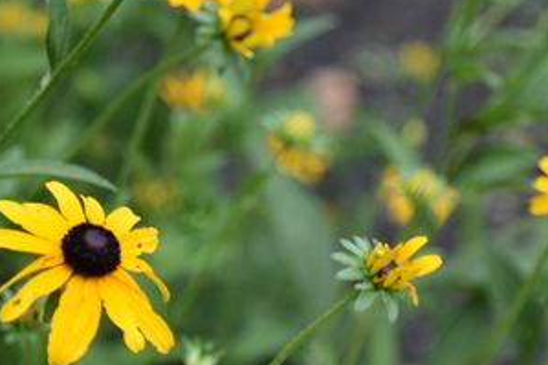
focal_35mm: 180
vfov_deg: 7.6
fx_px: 2738
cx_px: 286
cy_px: 69
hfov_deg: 11.4
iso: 400
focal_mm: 70
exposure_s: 1/250
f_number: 5
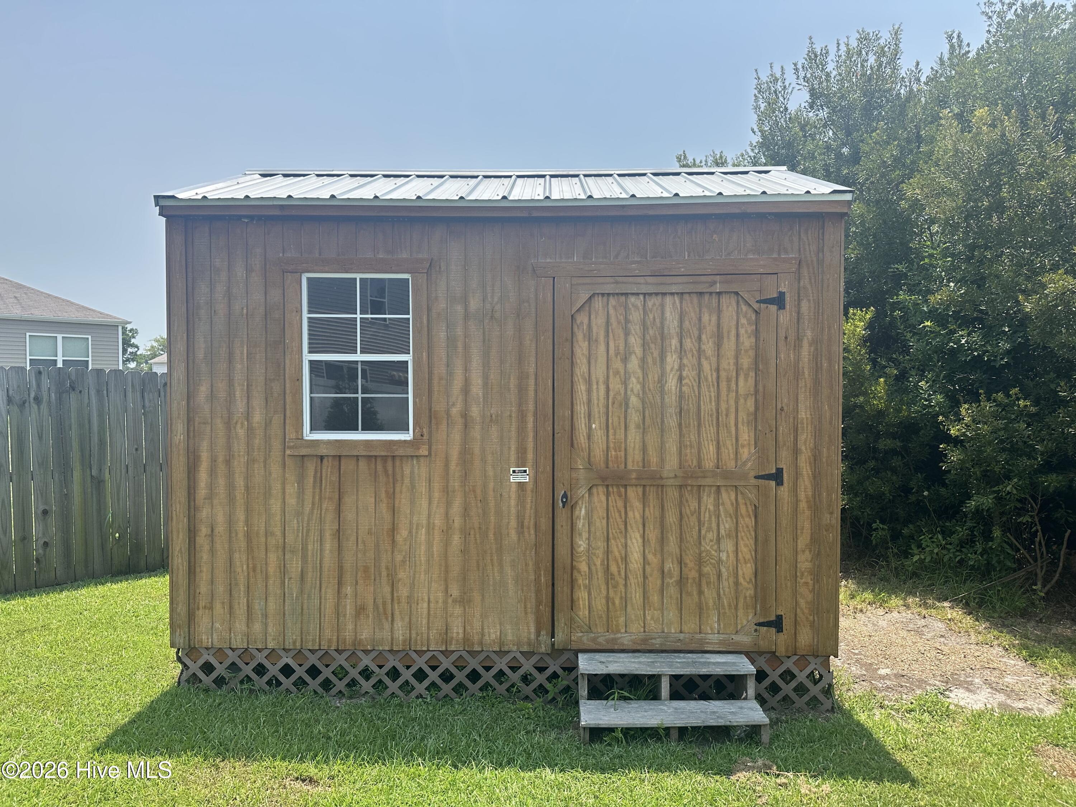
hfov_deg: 71.6
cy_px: 404
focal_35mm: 24
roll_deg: -0.2
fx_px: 746
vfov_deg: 56.8
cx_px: 538
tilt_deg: +0.9
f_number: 1.78
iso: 80
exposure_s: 1/2660
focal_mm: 6.86
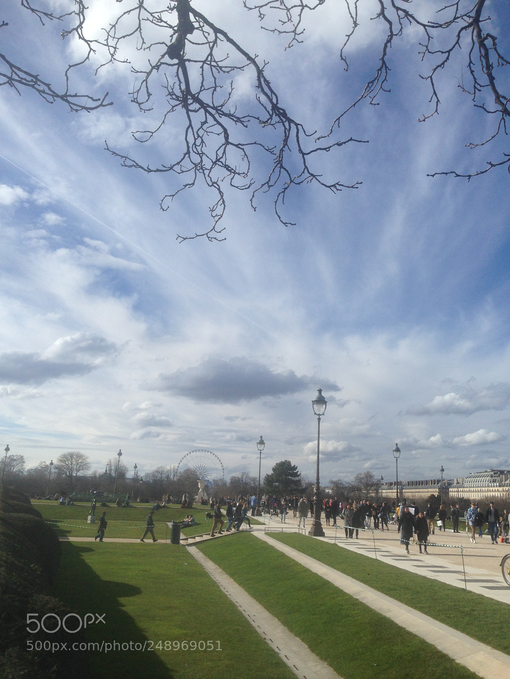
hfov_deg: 42.9
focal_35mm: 33
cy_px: 340
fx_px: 648
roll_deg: -0.9
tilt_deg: +14.0
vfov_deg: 55.4
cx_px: 255
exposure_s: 1/3012
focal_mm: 4.12
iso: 50
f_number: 2.4
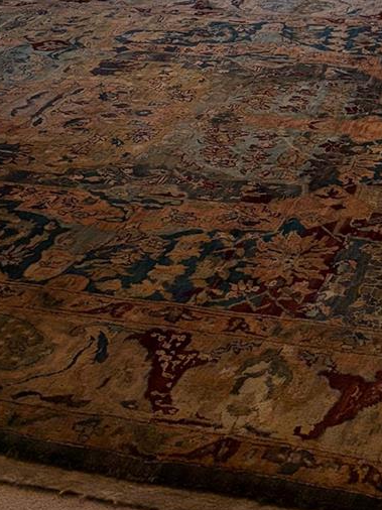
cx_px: 245
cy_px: -243
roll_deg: +2.5
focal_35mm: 79
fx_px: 1163
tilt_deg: -0.8
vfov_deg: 21.1
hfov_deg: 18.6
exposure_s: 1/60
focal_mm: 5.96
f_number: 1.6
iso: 250
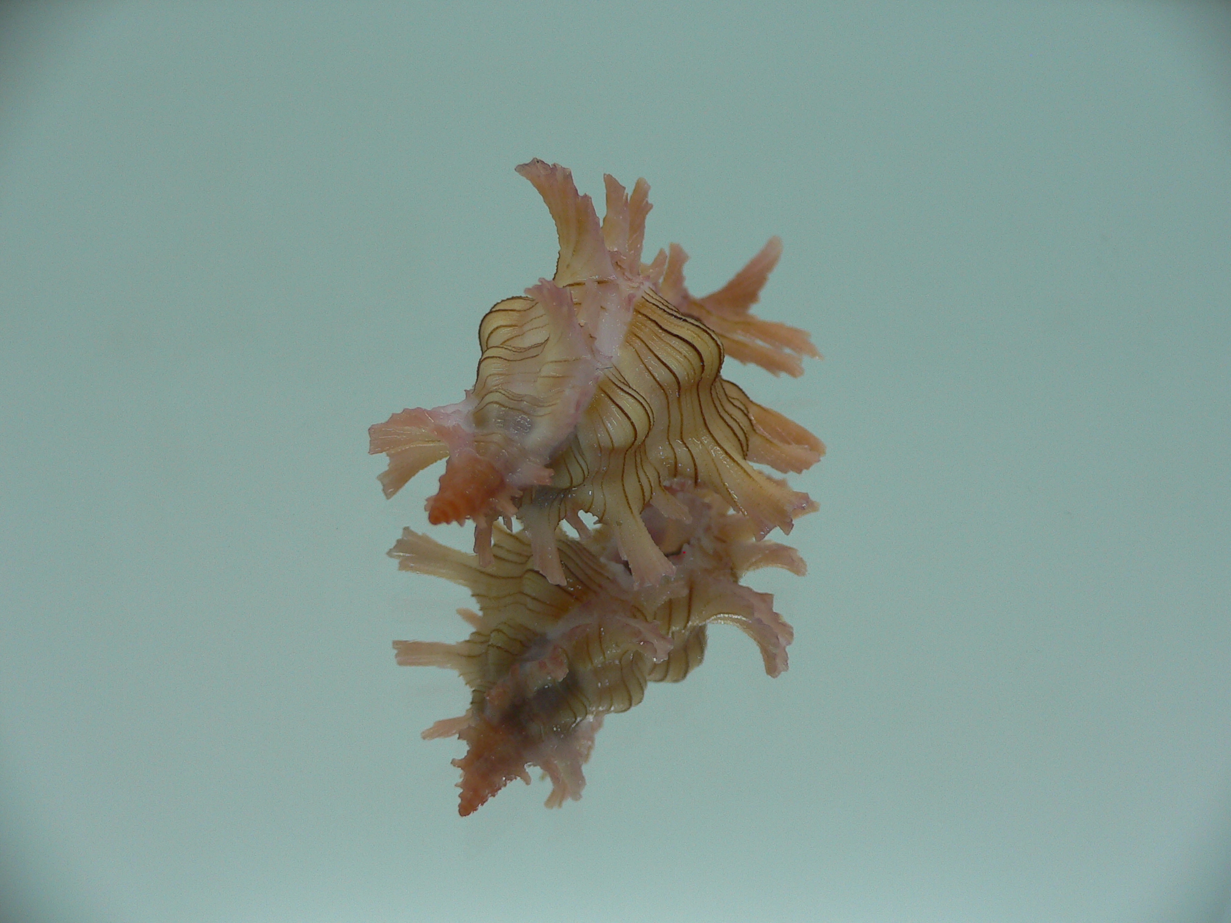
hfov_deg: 52.6
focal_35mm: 35
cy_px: 462
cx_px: 616
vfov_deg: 40.7
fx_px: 1245
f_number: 2.8
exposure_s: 1/60
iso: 80
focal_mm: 4.6
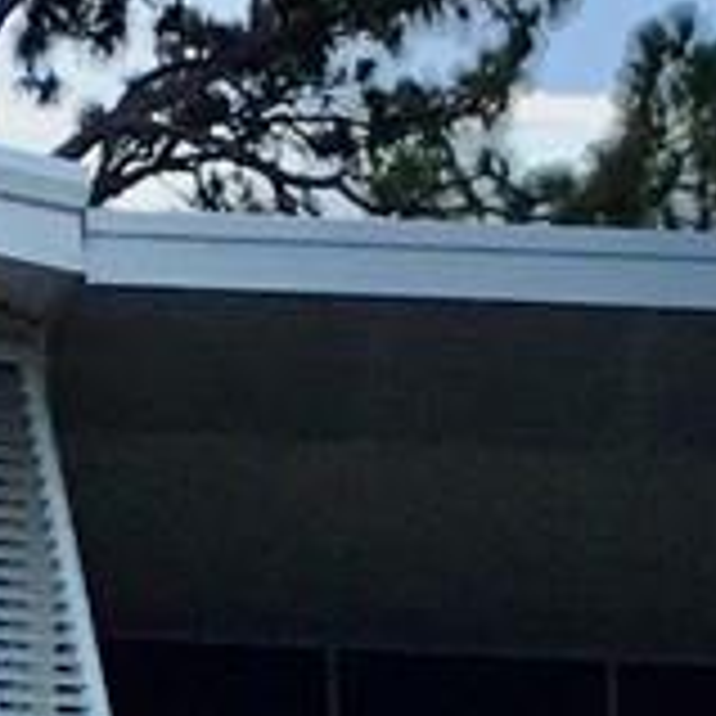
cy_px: 1473
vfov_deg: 6.2
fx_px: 6435
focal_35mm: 275
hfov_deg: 6.3
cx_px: -423
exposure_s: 1/936
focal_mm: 3.3
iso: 25
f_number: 2.4
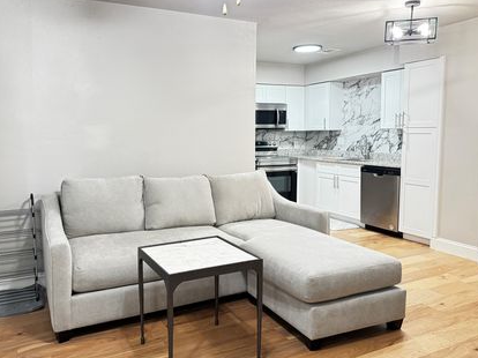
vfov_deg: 48.2
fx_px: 400
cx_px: 210
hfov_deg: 61.5
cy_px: 168
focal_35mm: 29
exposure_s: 1/60
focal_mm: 6.76
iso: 500
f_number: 1.78
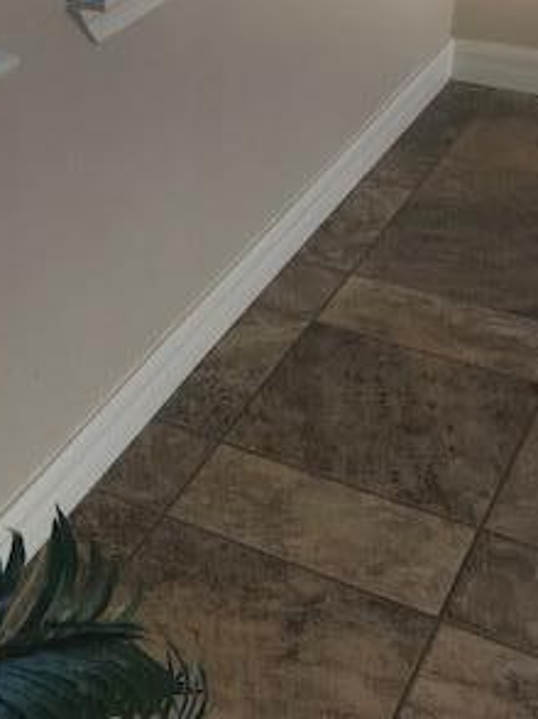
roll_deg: +2.7
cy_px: 152
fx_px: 1266
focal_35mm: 61
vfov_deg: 31.0
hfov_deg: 23.1
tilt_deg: -23.5
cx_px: 7
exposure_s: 1/120
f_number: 1.8
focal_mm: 3.99
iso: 32
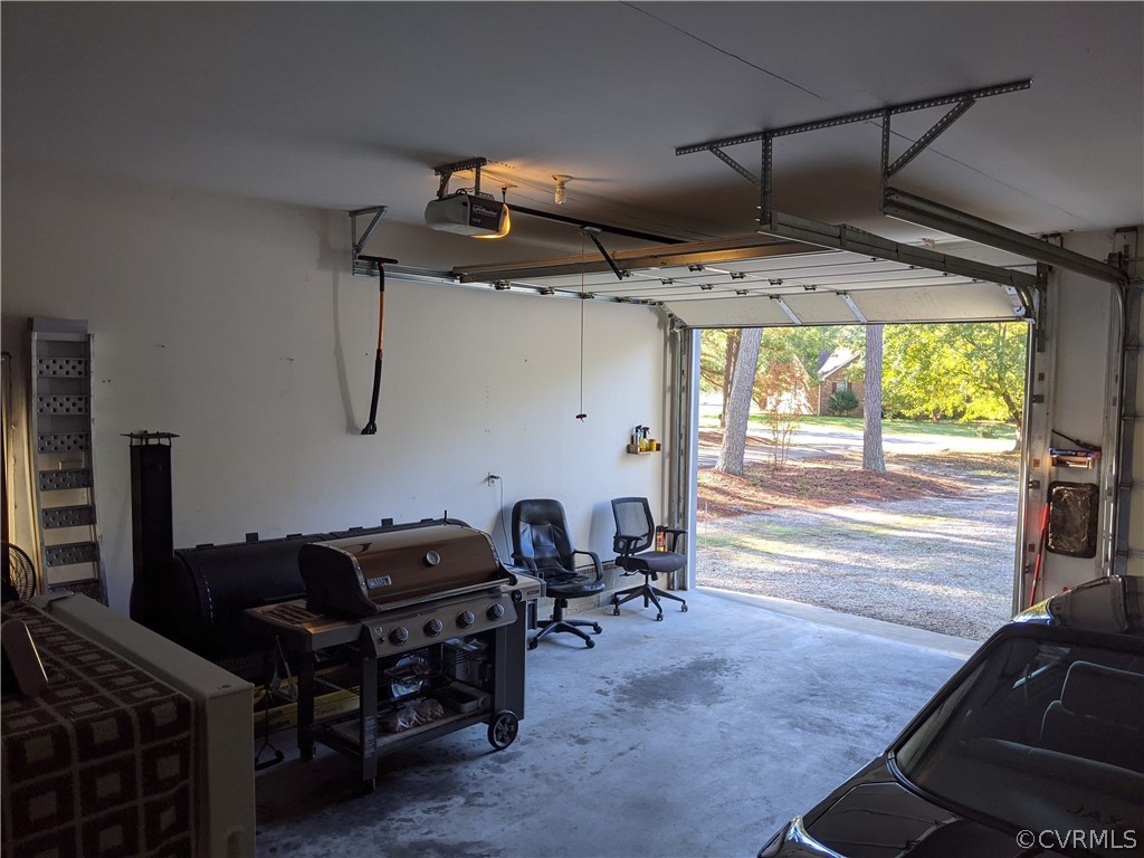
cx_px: 572
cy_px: 429
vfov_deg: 51.4
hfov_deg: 65.3
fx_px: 892
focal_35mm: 27
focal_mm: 4.44
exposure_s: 1/120
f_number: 1.8
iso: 53
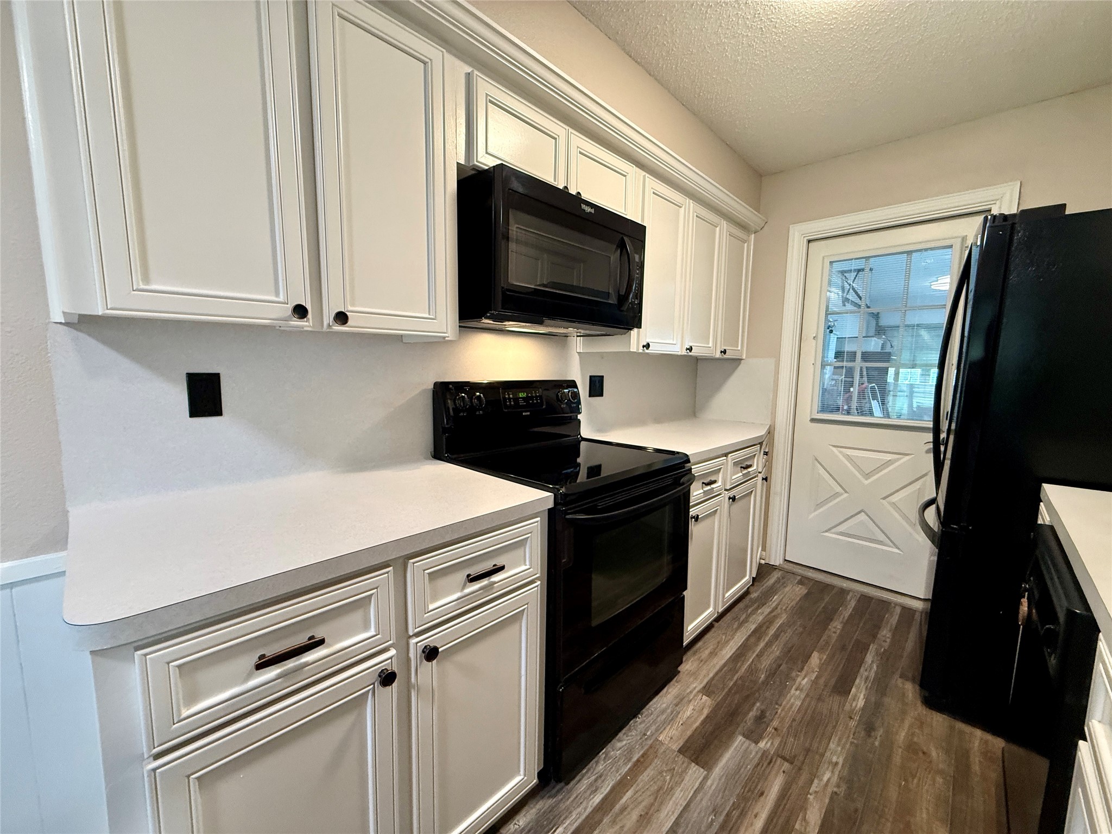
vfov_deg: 85.7
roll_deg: -0.8
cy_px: 417
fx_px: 450
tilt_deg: -6.7
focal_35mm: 14
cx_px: 556
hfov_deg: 102.1
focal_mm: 2.22
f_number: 2.2
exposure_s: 1/60
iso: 250
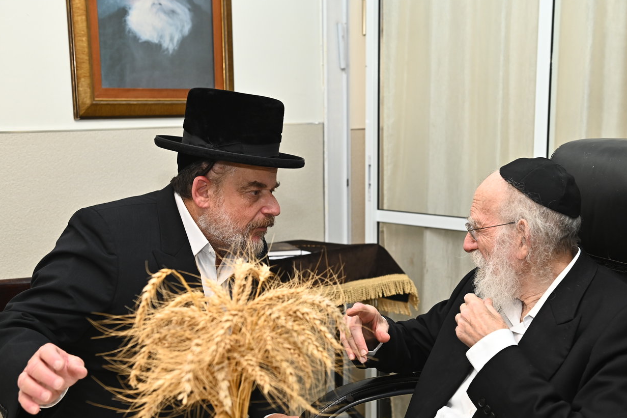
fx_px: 871
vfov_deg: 27.0
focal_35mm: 50
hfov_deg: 39.6
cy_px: 234
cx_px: 329
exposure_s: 1/160
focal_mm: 44
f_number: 4.5
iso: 1000
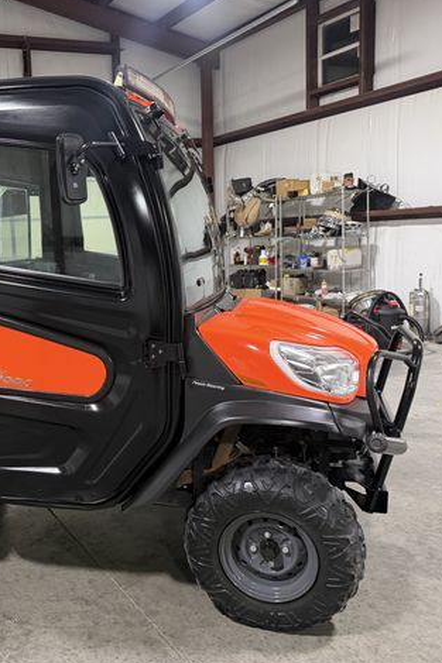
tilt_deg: -6.8
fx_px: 627
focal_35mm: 34
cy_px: 332
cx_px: 66
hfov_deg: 37.0
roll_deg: +4.3
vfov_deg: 55.8
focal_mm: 6.76
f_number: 1.78
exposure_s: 1/60
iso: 320
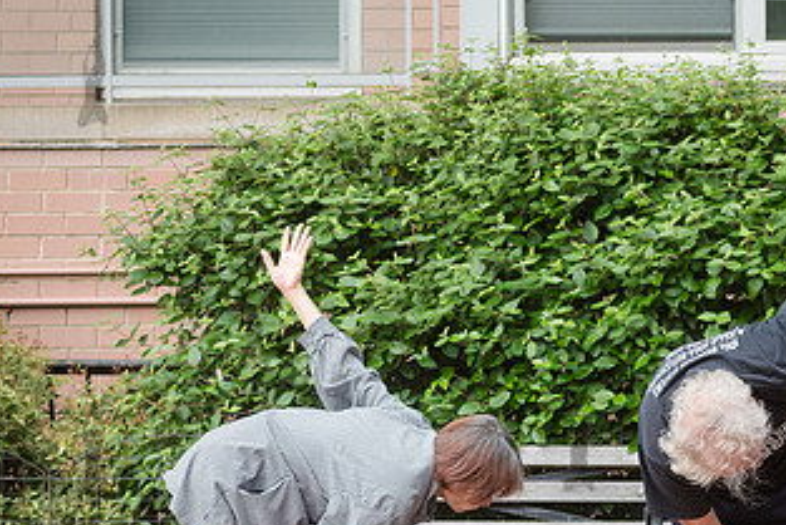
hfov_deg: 11.1
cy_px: 413
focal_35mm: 185
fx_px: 4041
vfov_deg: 7.4
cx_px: 539
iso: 400
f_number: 4.5
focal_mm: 80
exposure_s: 1/400
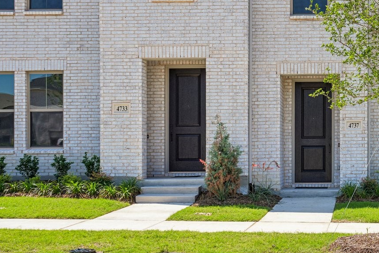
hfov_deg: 33.1
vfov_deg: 22.5
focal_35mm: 57
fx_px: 600
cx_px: 346
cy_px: -23
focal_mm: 24
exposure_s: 1/250
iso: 100
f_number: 8
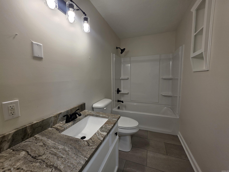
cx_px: 114
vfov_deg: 89.9
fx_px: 86
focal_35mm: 13
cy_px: 86
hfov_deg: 106.2
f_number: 1.9
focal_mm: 2.2
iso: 64
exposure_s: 1/120
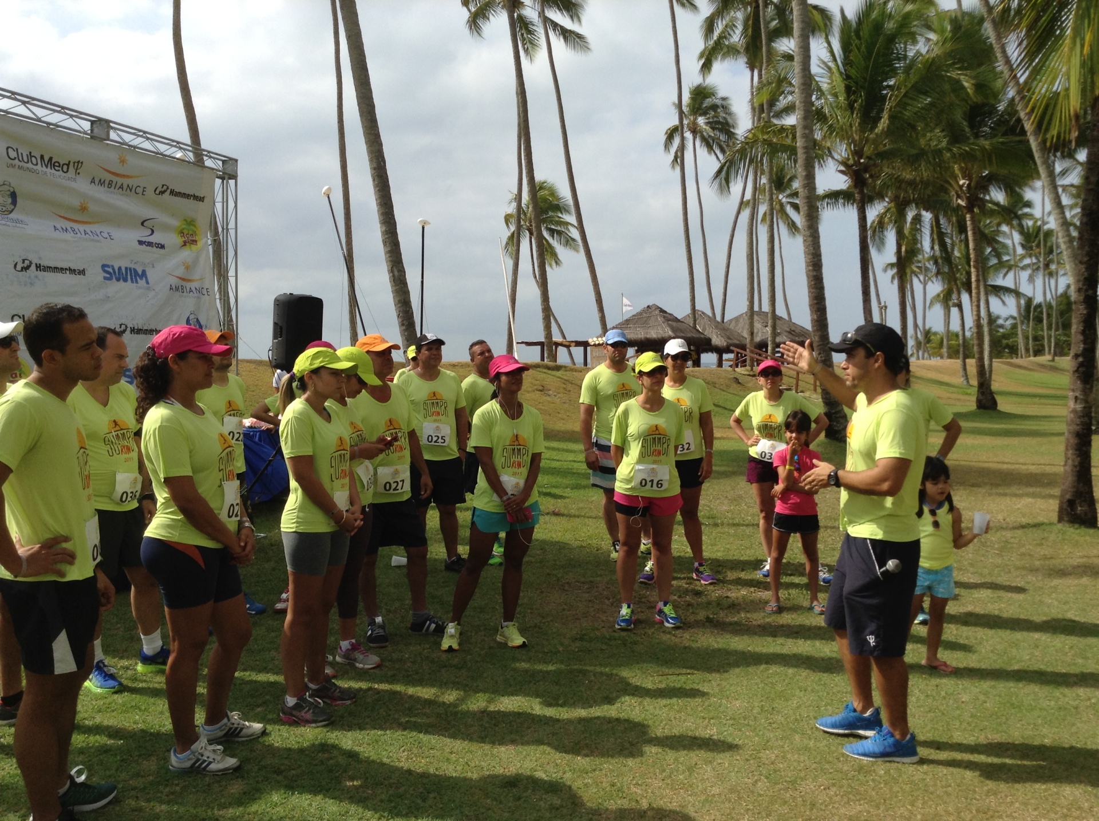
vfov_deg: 42.8
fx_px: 1046
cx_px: 550
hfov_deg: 55.4
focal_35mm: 33
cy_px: 410
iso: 25
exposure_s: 1/1348
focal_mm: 3.3
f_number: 2.4
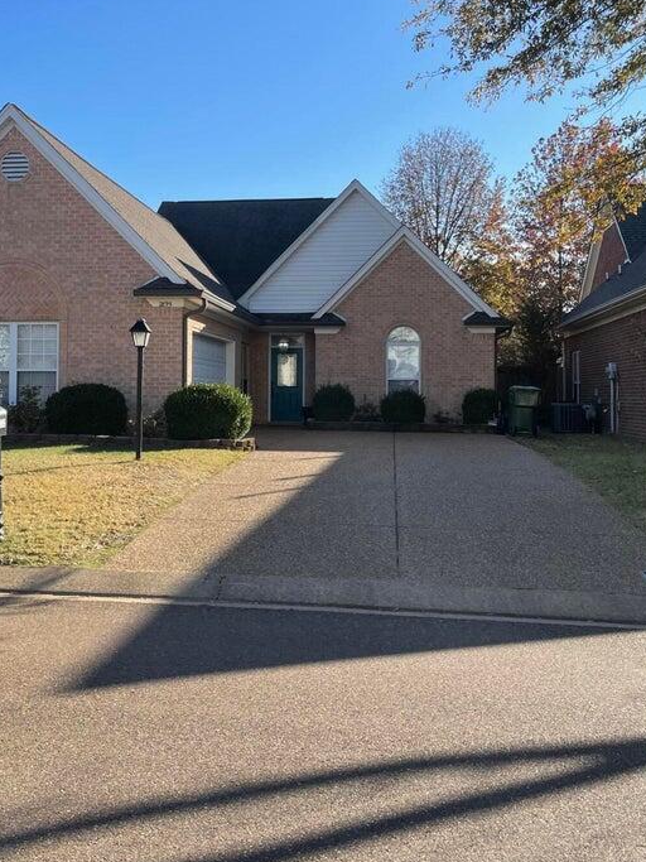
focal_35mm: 39
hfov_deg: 36.7
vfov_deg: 47.8
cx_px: 259
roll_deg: +3.5
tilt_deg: +1.7
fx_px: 971
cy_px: 384
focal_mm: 4.2
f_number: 1.6
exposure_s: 1/2174
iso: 32
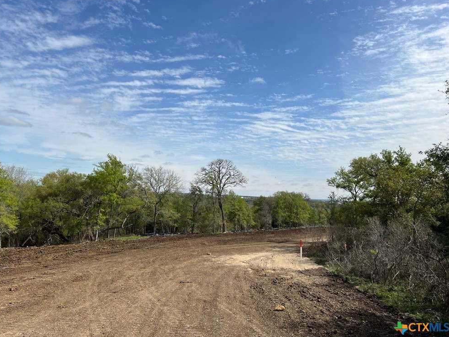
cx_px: 227
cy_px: 169
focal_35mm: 27
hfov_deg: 65.3
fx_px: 350
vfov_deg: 51.4
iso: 50
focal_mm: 5.7
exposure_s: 1/7463
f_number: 1.5
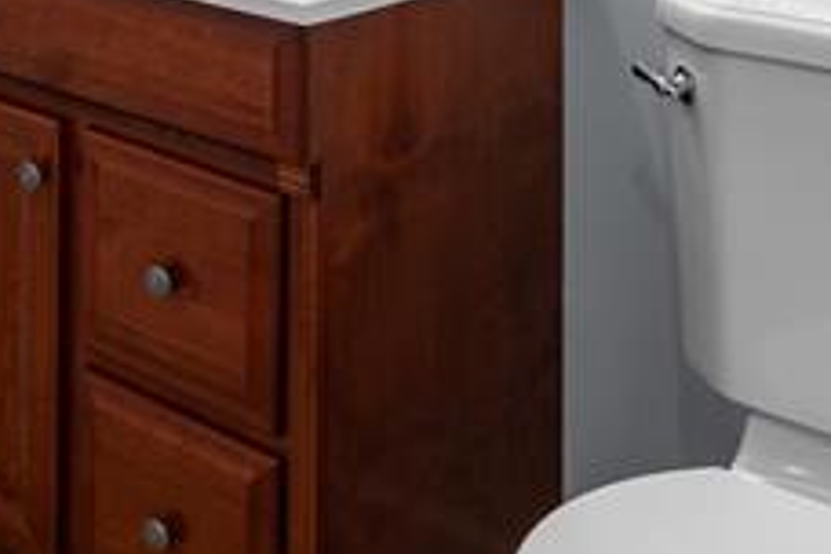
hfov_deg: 25.2
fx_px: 1662
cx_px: -168
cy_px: -430
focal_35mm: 72
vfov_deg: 16.1
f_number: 7.1
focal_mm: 16
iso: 400
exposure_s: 1/3
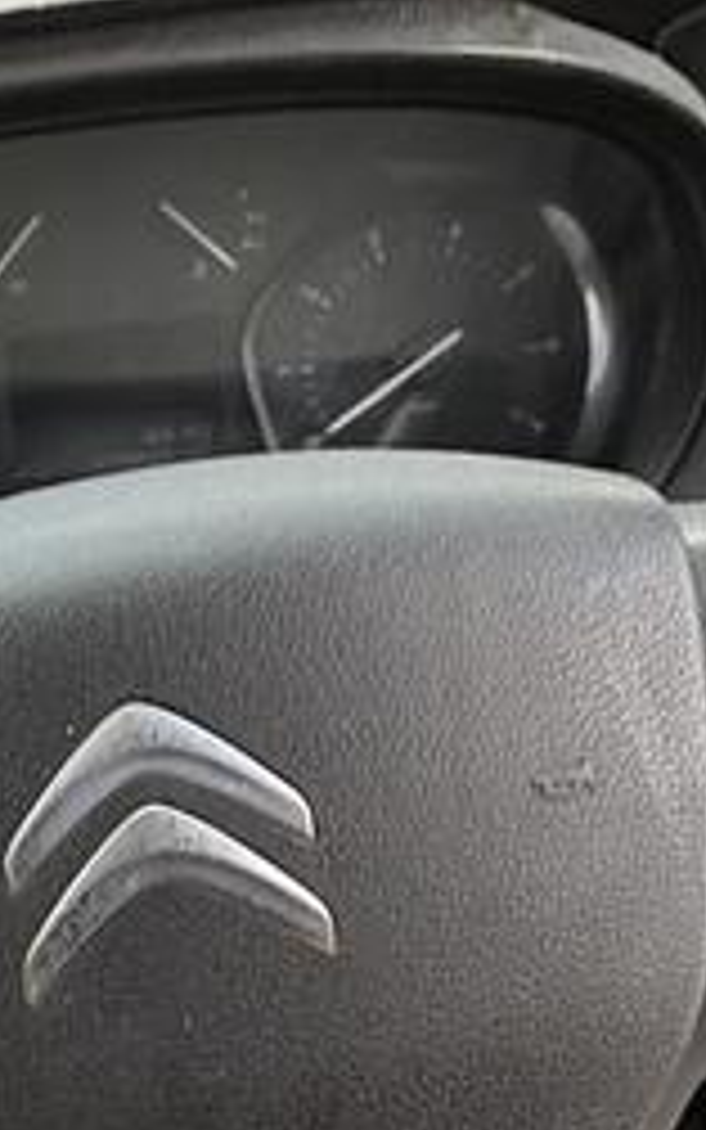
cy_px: 644
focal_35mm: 53
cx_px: -76
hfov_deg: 22.9
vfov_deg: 38.1
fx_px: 1631
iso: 100
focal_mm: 2.22
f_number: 2.2
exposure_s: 1/132
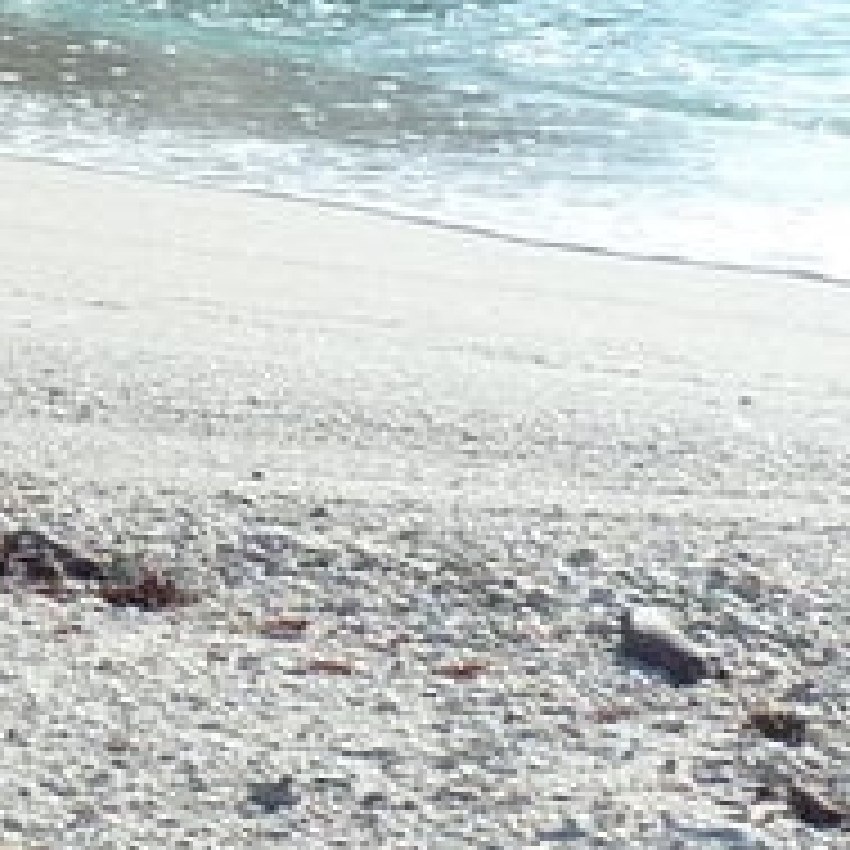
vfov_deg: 7.7
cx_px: -1983
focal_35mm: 224
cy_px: -346
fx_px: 6223
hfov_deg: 6.8
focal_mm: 5
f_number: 4.5
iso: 80
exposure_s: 1/500
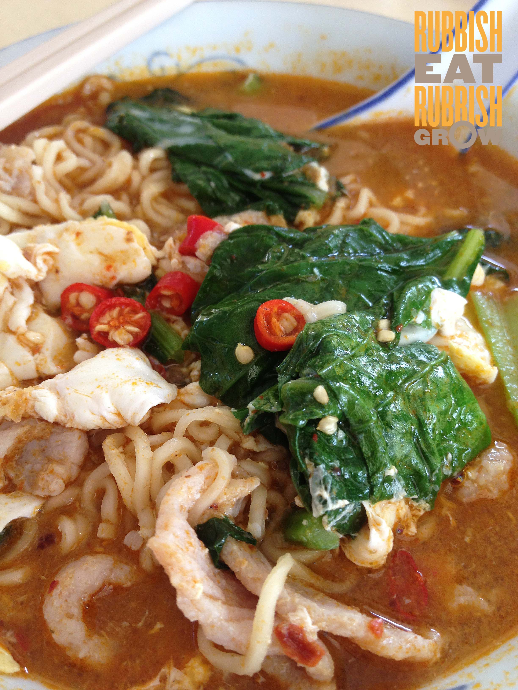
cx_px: 259
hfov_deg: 40.7
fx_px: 698
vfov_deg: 52.6
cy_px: 345
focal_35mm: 35
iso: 64
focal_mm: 4.28
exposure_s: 1/20
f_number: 2.4
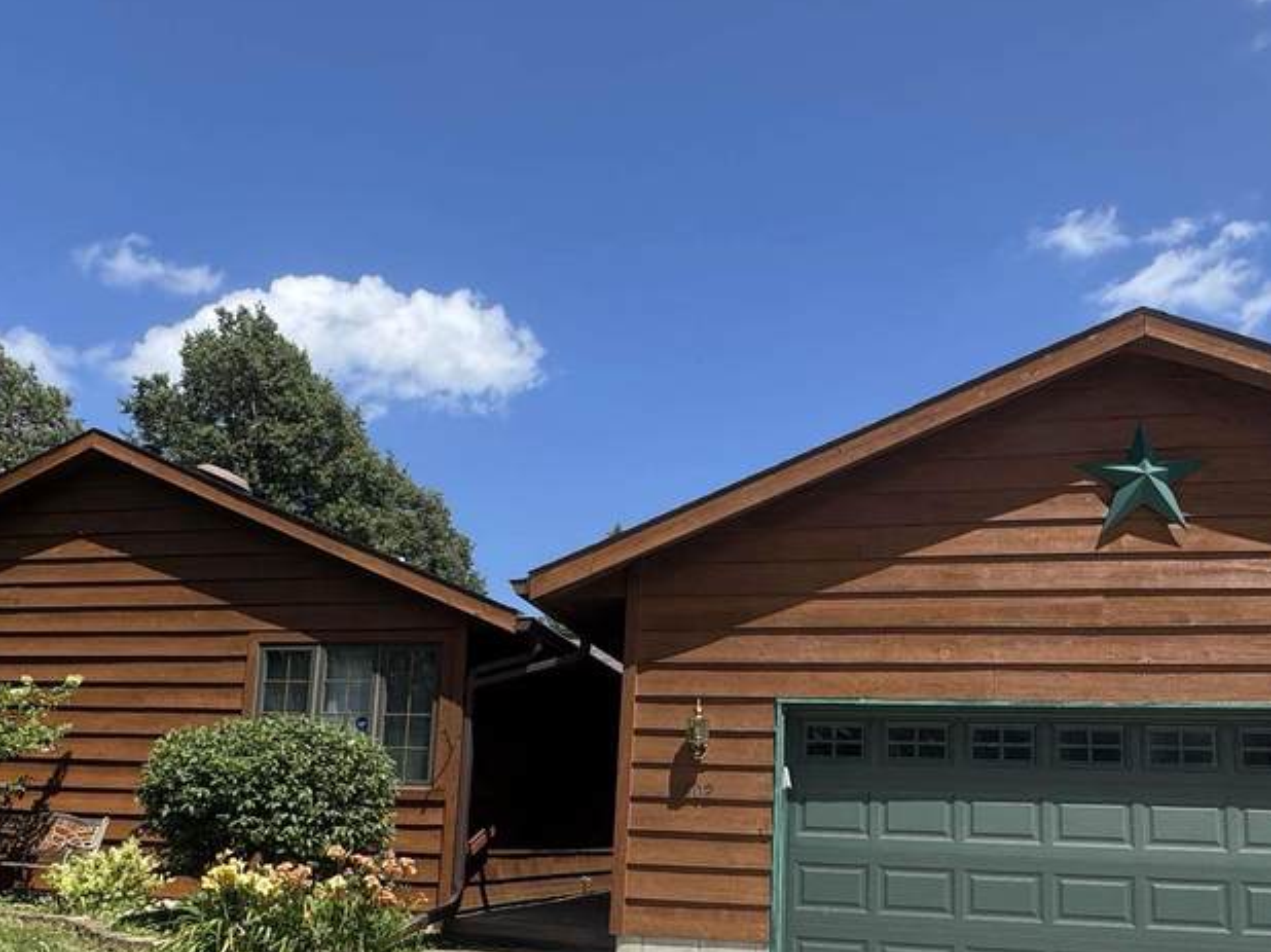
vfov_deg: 47.0
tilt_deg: +9.0
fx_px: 1064
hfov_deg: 61.6
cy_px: 676
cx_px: 675
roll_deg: -2.9
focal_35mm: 29
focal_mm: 2.22
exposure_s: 1/1395
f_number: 2.2
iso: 50
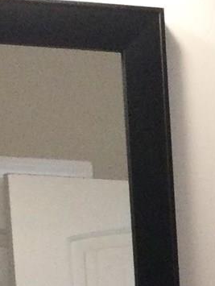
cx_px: 386
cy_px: 687
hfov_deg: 7.2
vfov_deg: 8.9
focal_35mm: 201
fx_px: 1662
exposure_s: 1/30
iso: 40
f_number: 2.4
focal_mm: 3.3
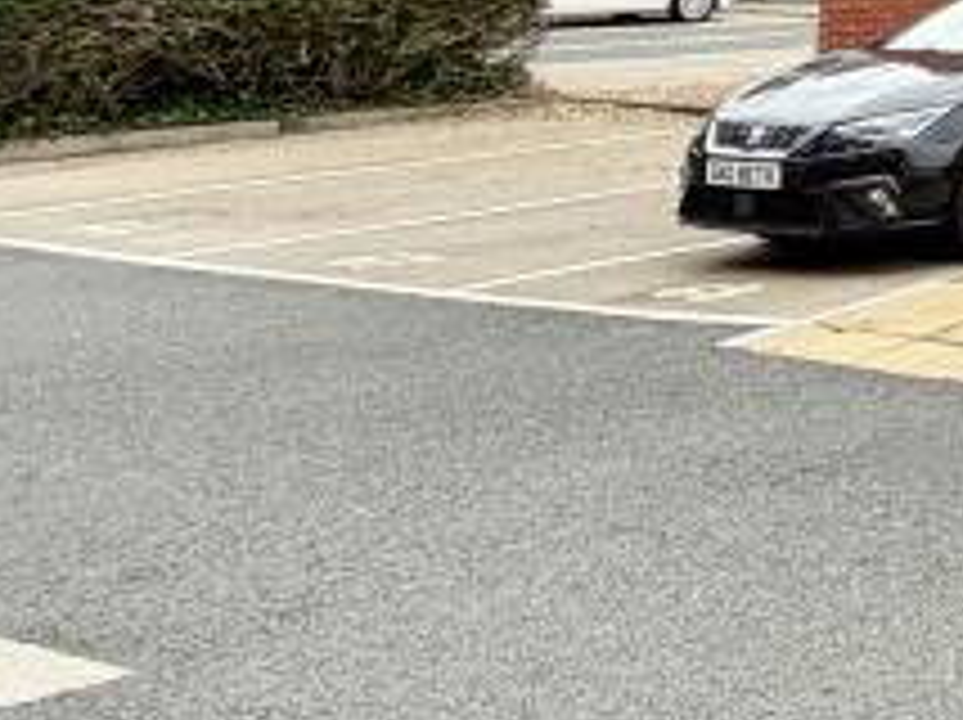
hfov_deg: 17.3
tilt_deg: +6.6
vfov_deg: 19.5
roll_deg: -1.1
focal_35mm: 67
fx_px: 1862
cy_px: -310
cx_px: 2066
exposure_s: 1/234
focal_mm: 2.22
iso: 50
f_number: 2.2
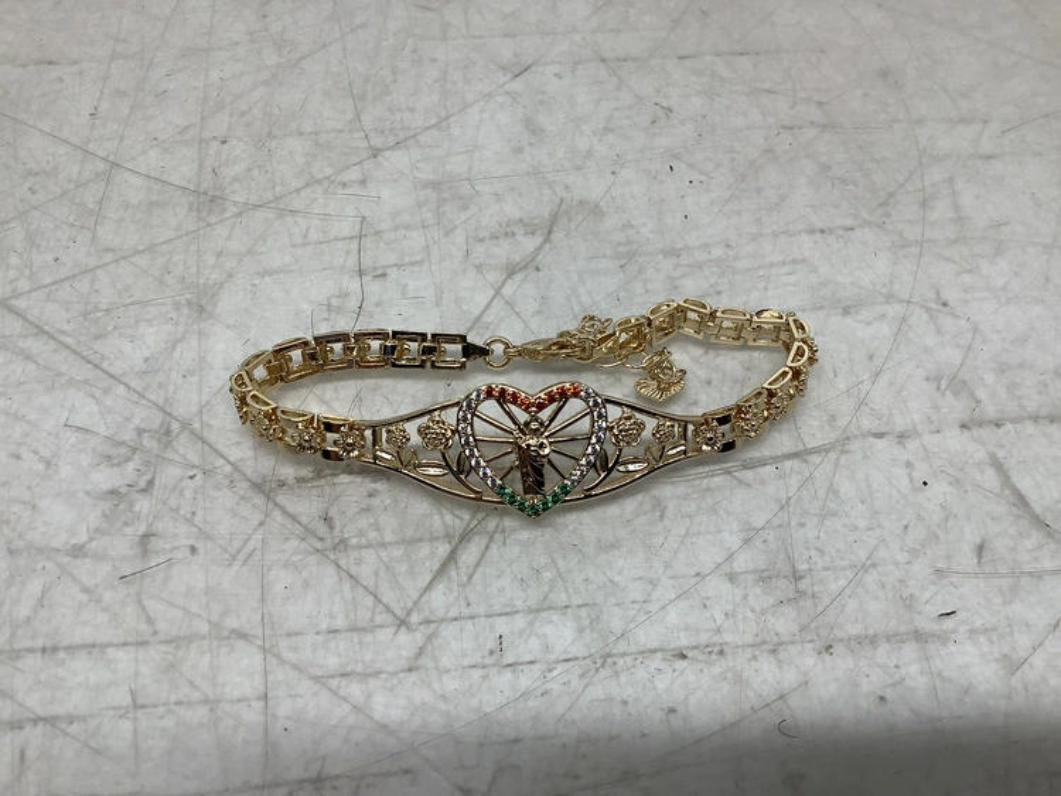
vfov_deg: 45.5
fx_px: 950
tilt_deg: -49.9
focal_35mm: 31
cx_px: 530
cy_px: 398
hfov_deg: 58.3
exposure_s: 1/120
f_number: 2.4
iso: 50
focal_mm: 3.3
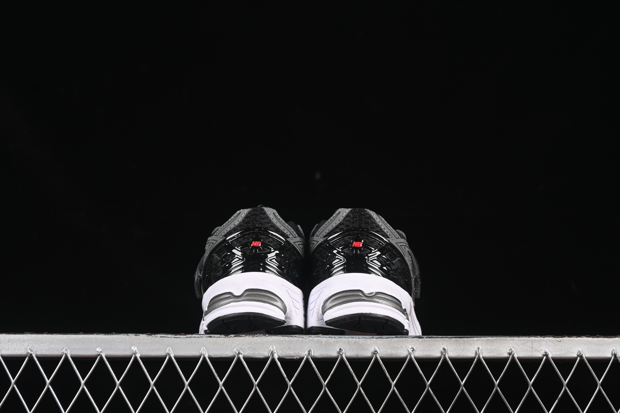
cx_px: 310
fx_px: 1292
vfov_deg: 18.2
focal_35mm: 75
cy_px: 206
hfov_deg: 27.0
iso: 160
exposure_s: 1/60
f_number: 6.3
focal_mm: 50
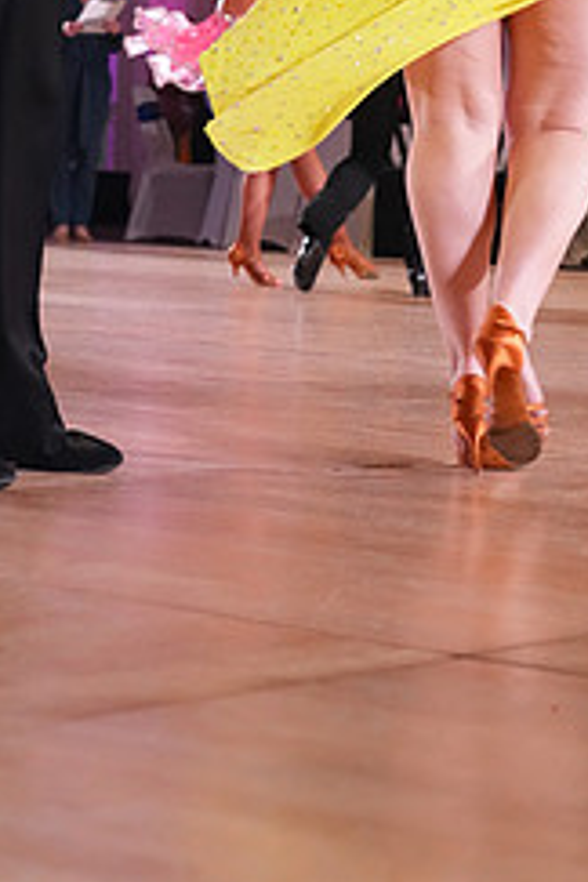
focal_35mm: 117
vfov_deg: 16.8
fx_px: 2866
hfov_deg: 11.7
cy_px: -134
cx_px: 263
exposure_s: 1/500
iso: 3200
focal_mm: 49
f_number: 4
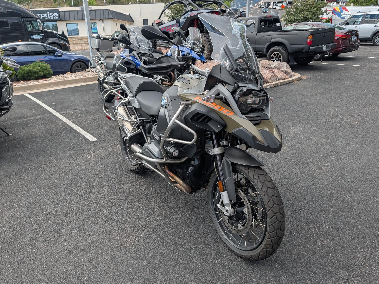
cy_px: 136
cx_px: 193
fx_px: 274
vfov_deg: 54.9
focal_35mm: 25
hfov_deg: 69.4
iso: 19
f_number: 1.68
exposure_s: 1/415
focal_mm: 6.9
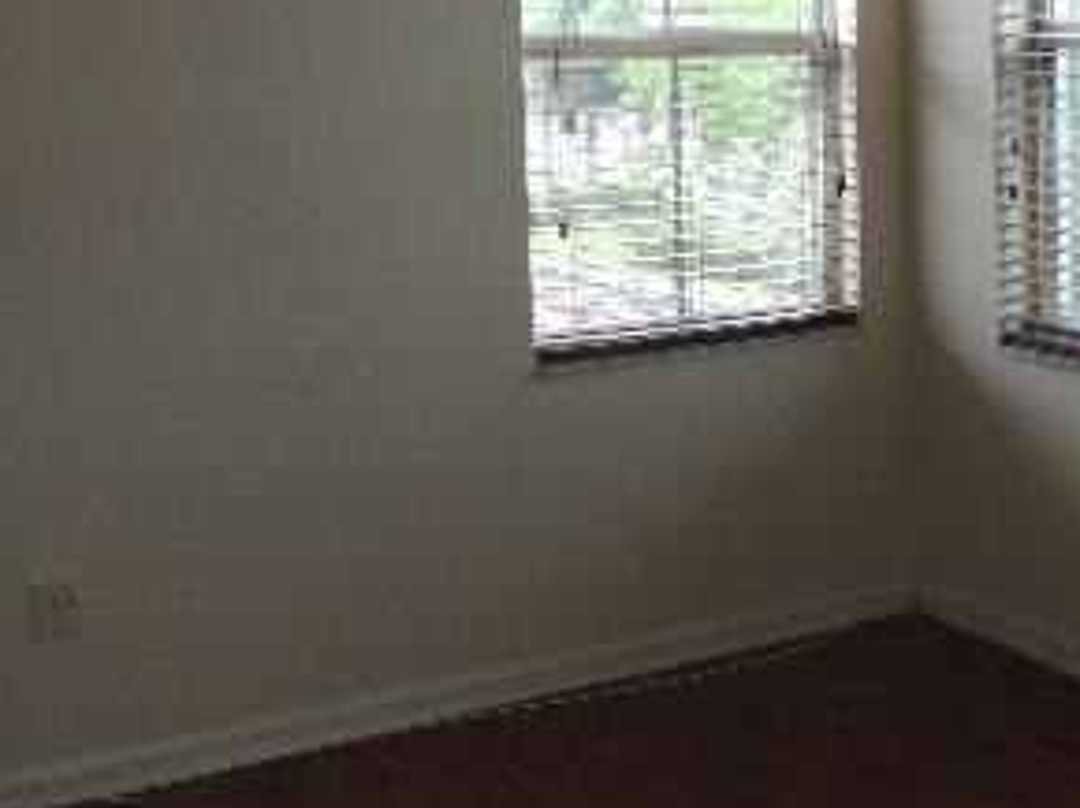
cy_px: 257
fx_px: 1652
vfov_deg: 27.3
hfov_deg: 35.9
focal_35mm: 53
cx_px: 708
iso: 100
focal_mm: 4.3
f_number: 3
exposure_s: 1/40
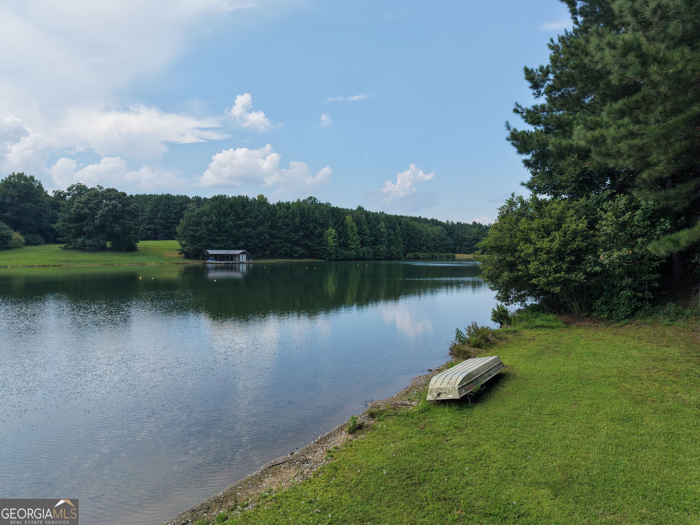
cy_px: 262
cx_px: 350
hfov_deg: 71.6
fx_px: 485
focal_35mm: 24
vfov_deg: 56.8
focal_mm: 8.67
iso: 400
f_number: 1.8
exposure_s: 1/6000
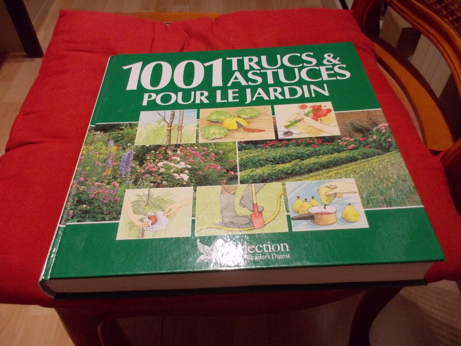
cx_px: 230
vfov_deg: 48.2
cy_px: 173
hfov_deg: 61.7
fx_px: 386
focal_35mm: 29
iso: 320
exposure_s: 1/30
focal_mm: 4.1
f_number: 3.3
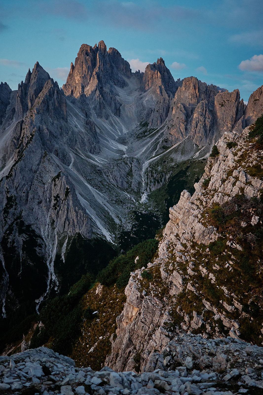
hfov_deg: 37.9
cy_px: 198
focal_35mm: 35
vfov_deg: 54.4
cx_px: 132
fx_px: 383
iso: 1000
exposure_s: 1/100
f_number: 1.4
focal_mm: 23
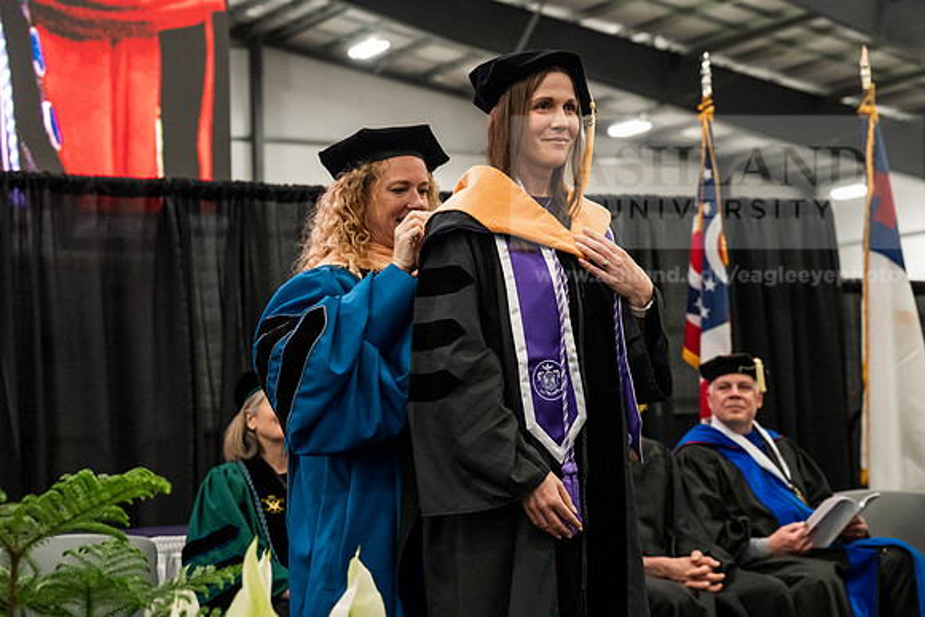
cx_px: 462
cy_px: 308
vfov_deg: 19.5
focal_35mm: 70
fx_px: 1799
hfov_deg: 28.8
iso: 6400
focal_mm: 70
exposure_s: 1/250
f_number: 5
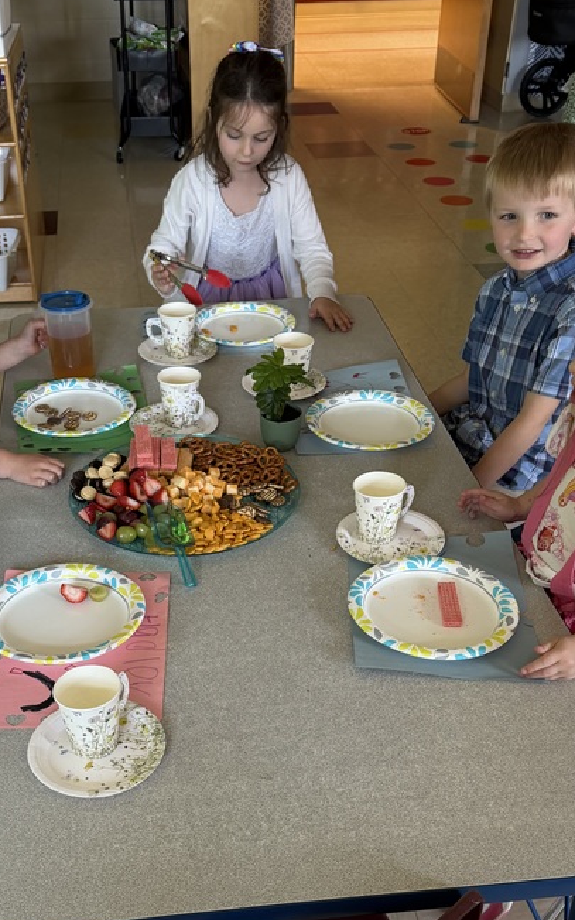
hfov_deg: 31.9
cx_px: 216
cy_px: 598
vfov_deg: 48.6
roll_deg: +0.9
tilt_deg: -37.3
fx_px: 1003
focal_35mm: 40
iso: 200
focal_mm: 6.76
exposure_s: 1/74
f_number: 1.78
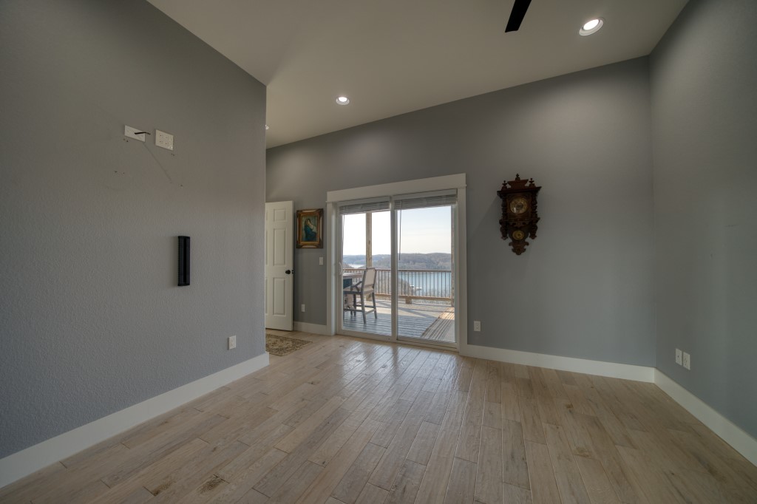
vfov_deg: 90.0
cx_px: 378
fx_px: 252
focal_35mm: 12
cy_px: 252
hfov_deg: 112.6
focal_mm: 12
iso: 100
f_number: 6.3
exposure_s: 1/160
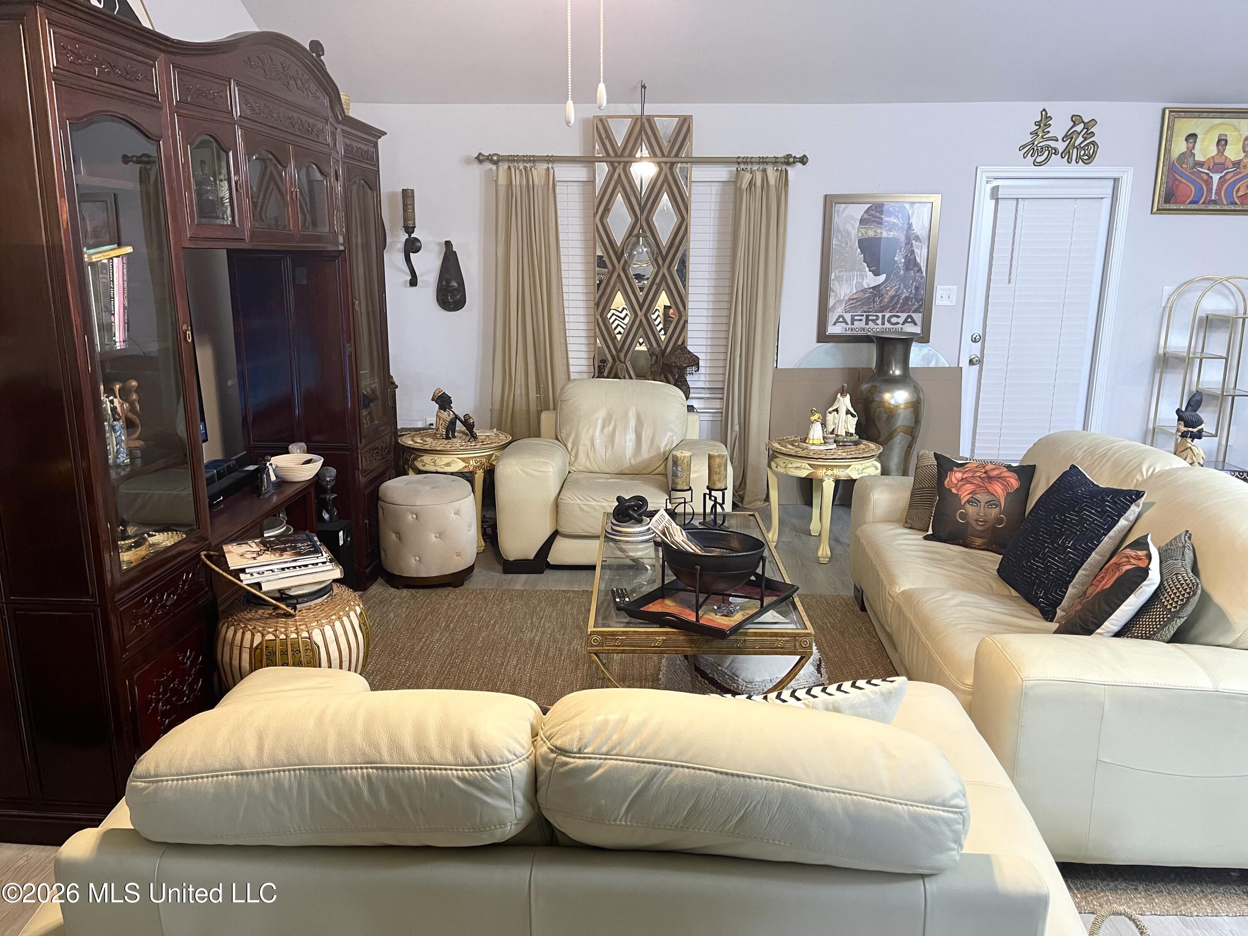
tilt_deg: -13.2
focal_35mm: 25
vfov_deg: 54.9
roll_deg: -0.8
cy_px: 468
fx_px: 901
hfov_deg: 69.4
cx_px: 624
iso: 200
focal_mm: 5.1
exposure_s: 1/60
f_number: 1.6
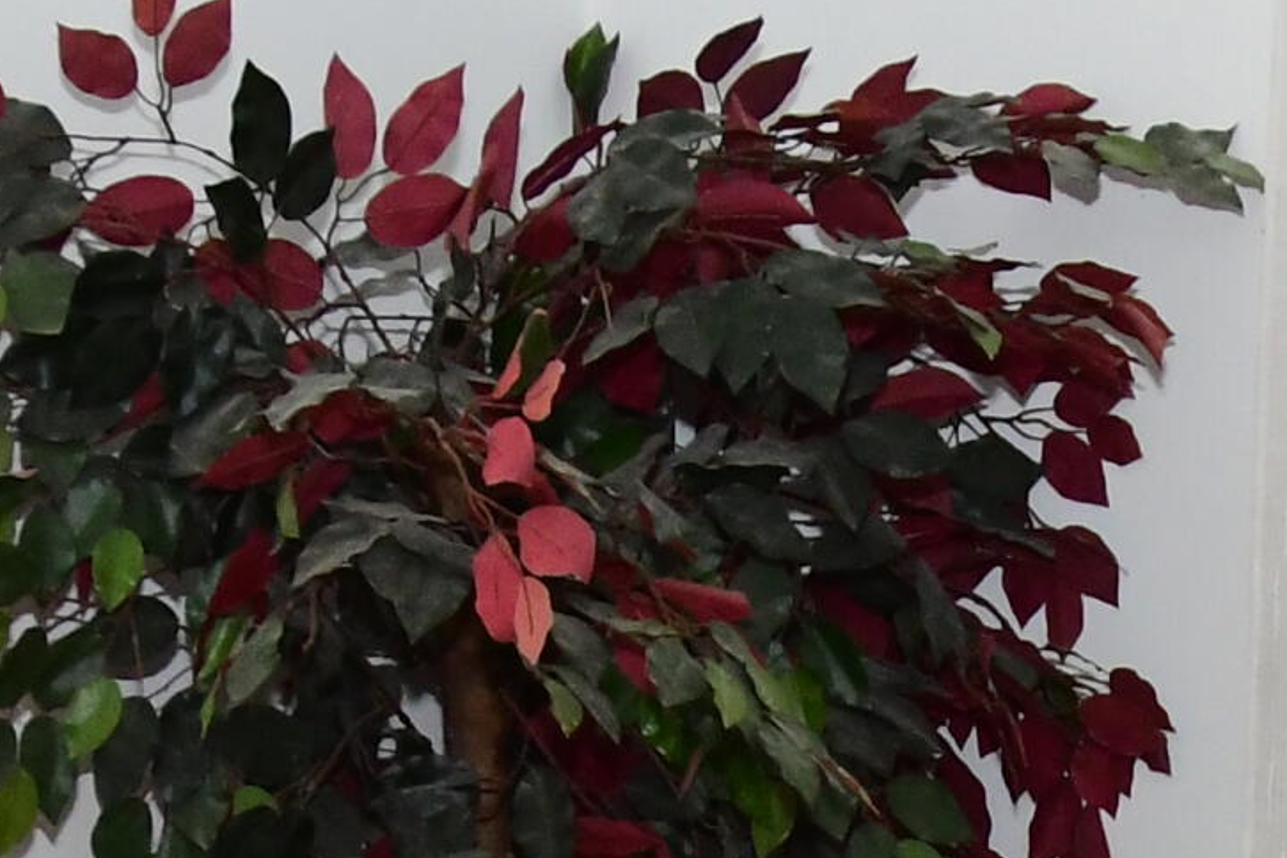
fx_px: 5325
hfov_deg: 13.8
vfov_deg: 8.7
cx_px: 875
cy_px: 1736
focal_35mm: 149
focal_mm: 18
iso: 2000
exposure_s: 1/640
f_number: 5.6
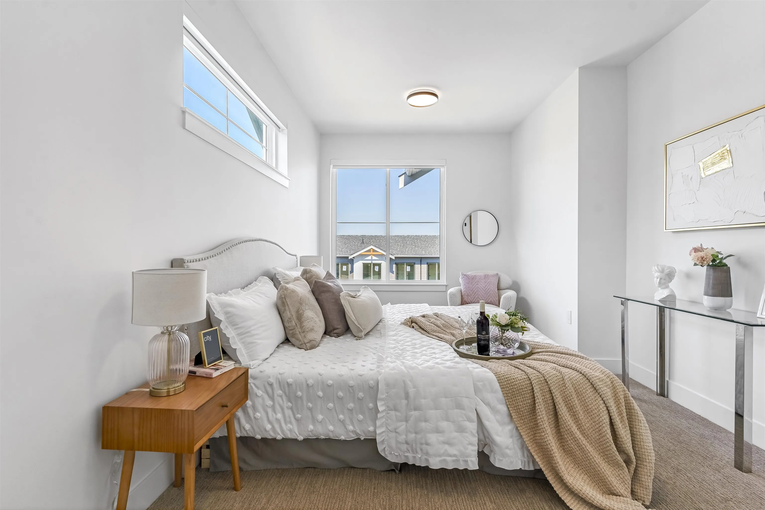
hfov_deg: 93.3
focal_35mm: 17
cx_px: 382
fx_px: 361
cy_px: 255
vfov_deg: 70.4
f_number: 7.1
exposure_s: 1/40
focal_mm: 17
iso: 200
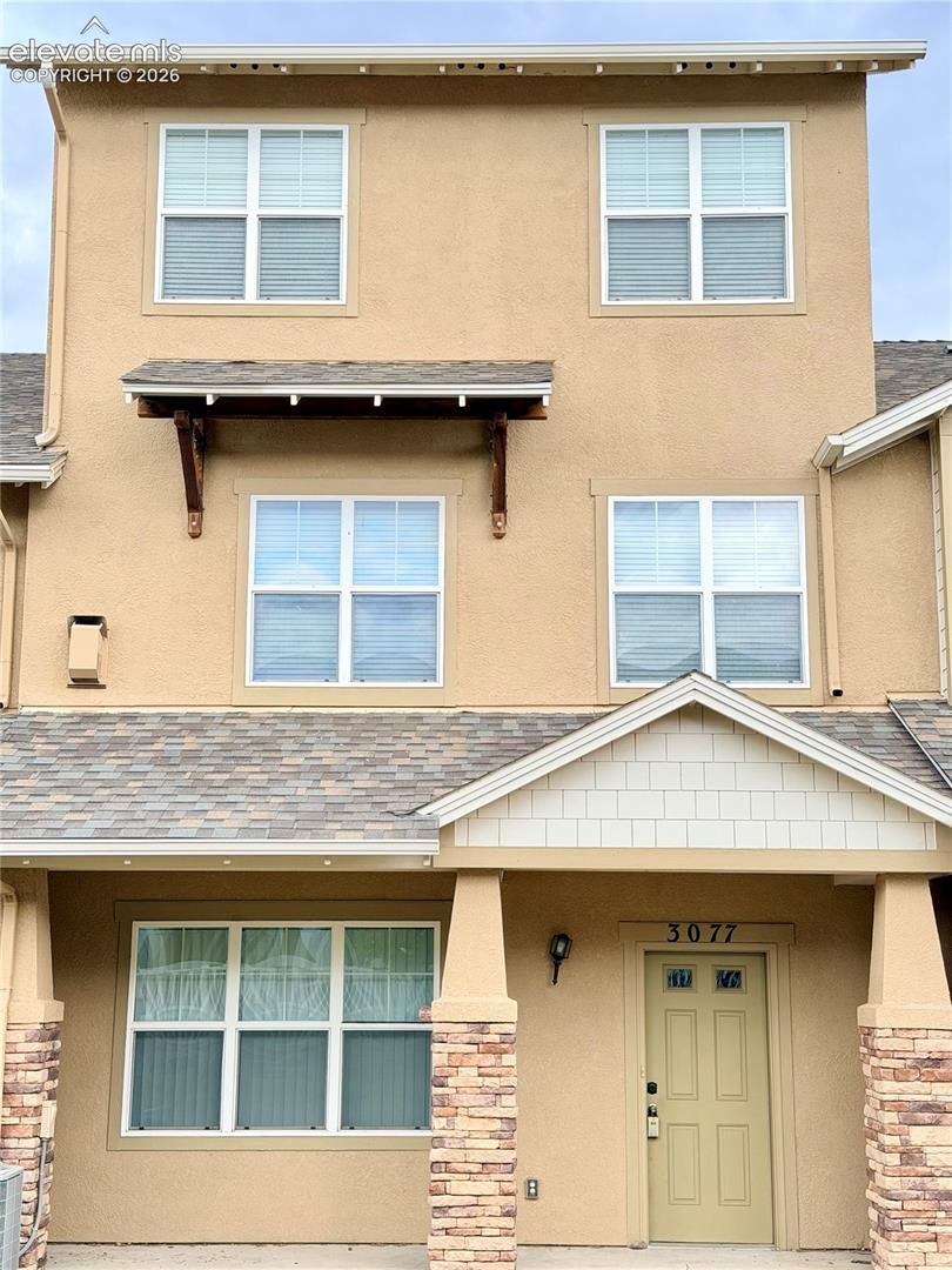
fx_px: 1760
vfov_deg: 39.7
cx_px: 476
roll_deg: +0.2
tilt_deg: +10.8
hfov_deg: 30.3
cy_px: 635
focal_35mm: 48
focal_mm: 6.76
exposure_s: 1/225
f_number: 1.78
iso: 64
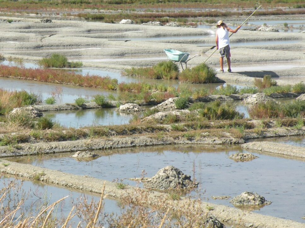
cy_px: 76
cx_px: 131
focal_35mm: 189
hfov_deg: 10.5
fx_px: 1665
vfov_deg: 7.9
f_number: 6.3
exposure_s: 1/208
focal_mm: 21
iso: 64
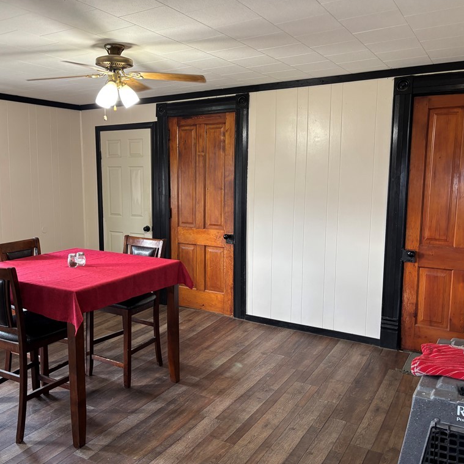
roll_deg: +0.2
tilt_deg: -6.4
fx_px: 470
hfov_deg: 52.0
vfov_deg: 52.5
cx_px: 176
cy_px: 232
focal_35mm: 31
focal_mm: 5.96
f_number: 1.6
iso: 160
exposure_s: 1/60
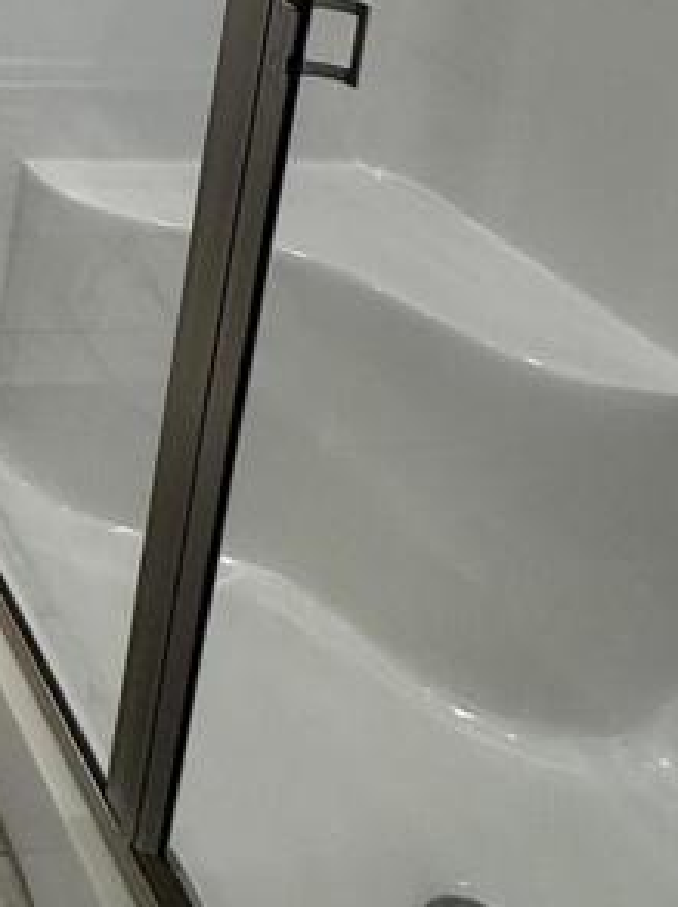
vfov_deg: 31.8
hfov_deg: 21.8
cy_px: -207
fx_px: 1282
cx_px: -461
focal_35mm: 49
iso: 160
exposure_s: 1/120
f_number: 2.2
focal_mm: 2.22
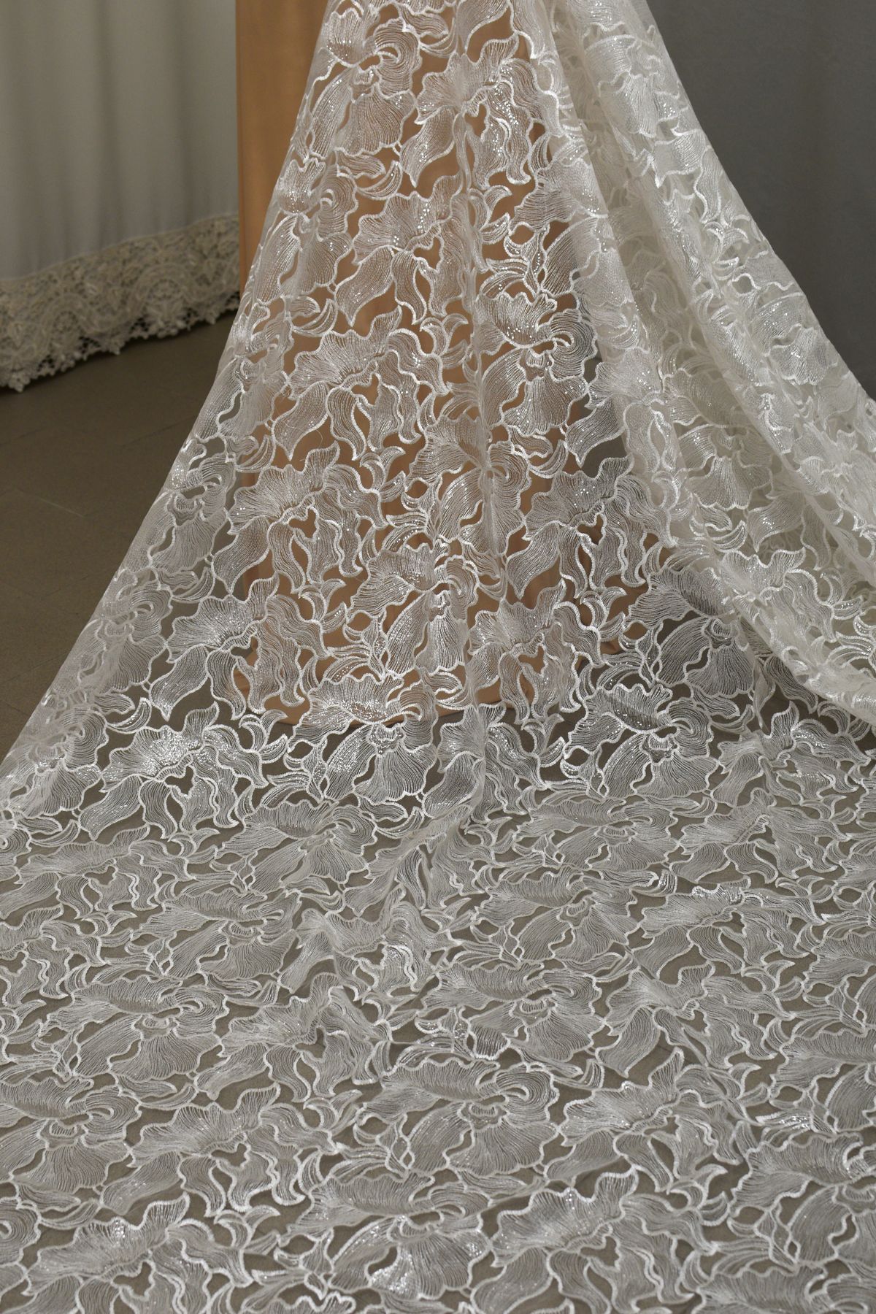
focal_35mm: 52
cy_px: 657
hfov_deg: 25.8
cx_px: 438
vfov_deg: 37.9
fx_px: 1916
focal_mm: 35
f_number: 4.5
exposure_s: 1/80
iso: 400
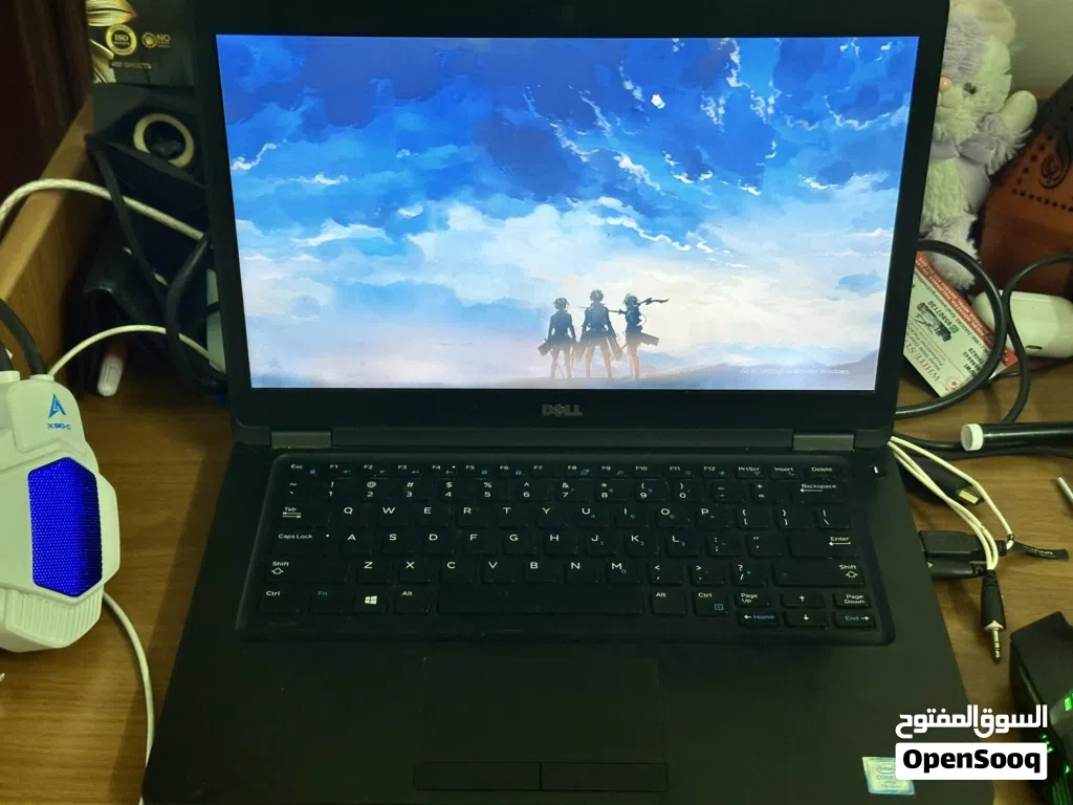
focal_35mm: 48
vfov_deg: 30.3
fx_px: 1488
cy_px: 402
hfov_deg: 39.7
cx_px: 536
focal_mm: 6.86
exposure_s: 1/50
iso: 160
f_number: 1.78
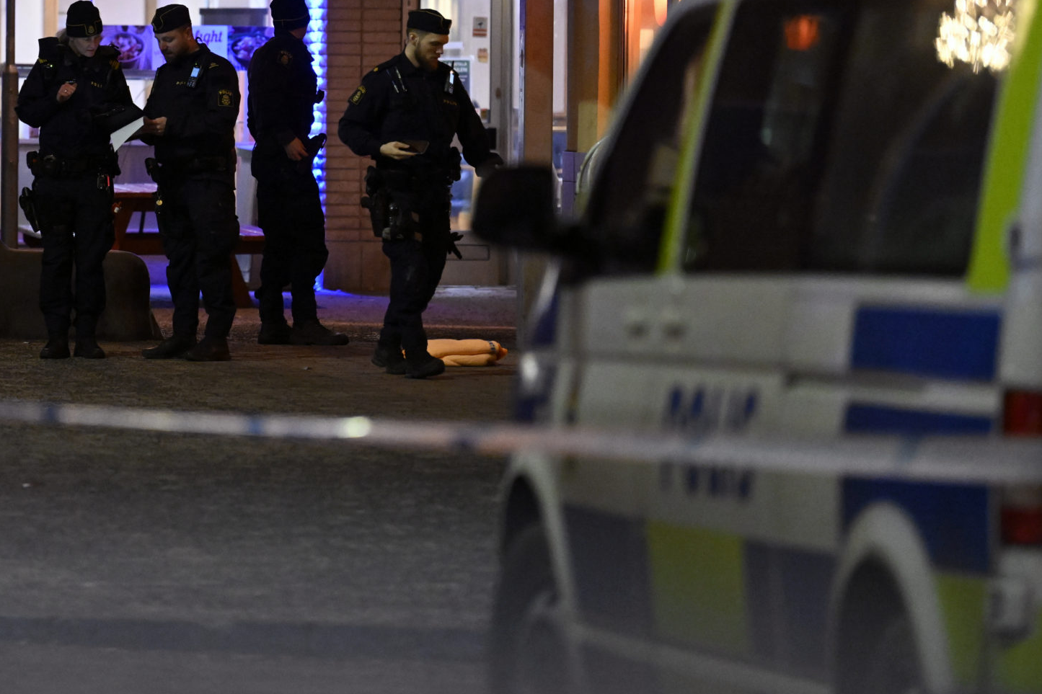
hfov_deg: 6.5
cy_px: 190
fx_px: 9232
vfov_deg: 4.3
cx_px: 224
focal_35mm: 319
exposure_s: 1/200
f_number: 2.8
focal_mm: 180
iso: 6400
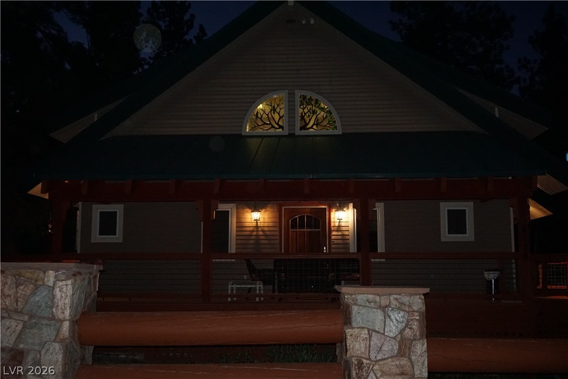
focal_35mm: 40
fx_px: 639
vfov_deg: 33.0
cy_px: 190
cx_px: 284
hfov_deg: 47.9
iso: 3200
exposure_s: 1/160
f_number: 5.6
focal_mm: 27
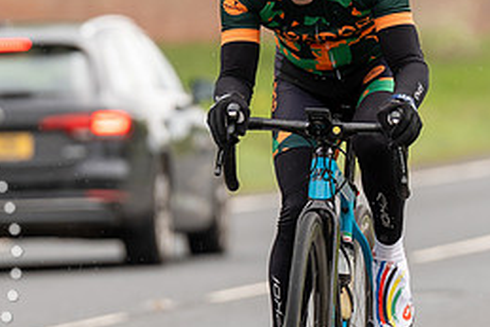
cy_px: -34
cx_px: 318
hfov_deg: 2.8
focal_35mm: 728
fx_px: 9914
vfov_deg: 1.9
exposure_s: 1/1000
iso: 250
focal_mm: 200
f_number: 3.5
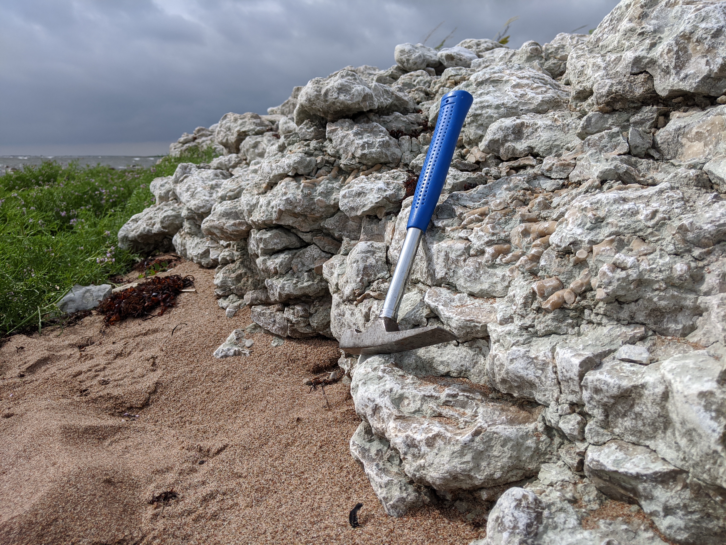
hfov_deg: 65.3
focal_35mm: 27
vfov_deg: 51.4
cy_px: 272
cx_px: 363
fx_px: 566
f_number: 1.8
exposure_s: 1/5882
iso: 63
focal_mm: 4.44
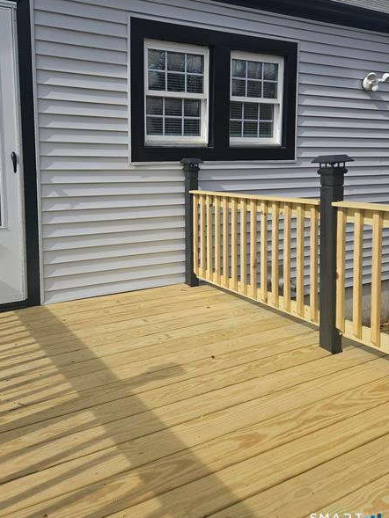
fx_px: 449
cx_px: 146
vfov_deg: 59.4
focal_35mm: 30
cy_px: 203
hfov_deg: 46.4
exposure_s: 1/1794
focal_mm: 5.4
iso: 25
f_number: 1.8
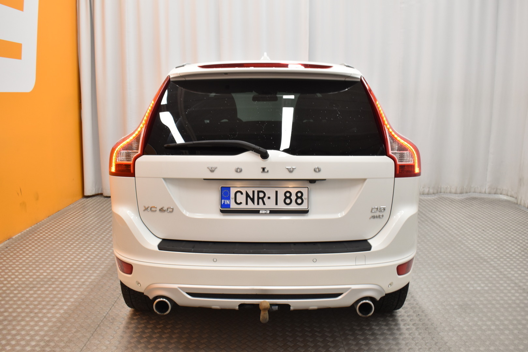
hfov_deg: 57.2
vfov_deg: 40.0
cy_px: 176
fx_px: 484
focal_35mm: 33
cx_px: 264
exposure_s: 1/8
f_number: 5
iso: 640
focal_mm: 22
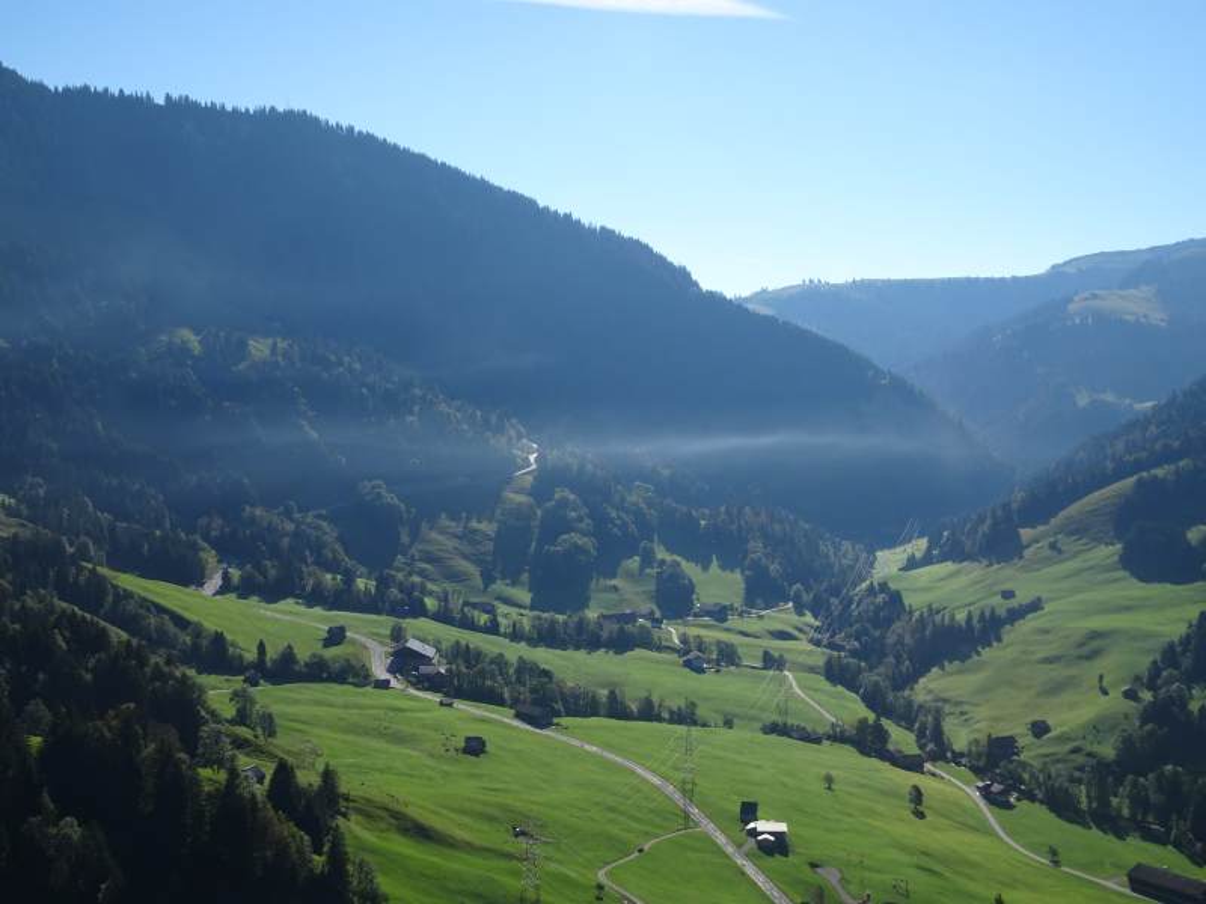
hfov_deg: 45.8
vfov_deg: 35.1
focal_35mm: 41
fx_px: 1428
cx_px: 603
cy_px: 452
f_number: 4
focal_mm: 7.05
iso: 80
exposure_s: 1/800
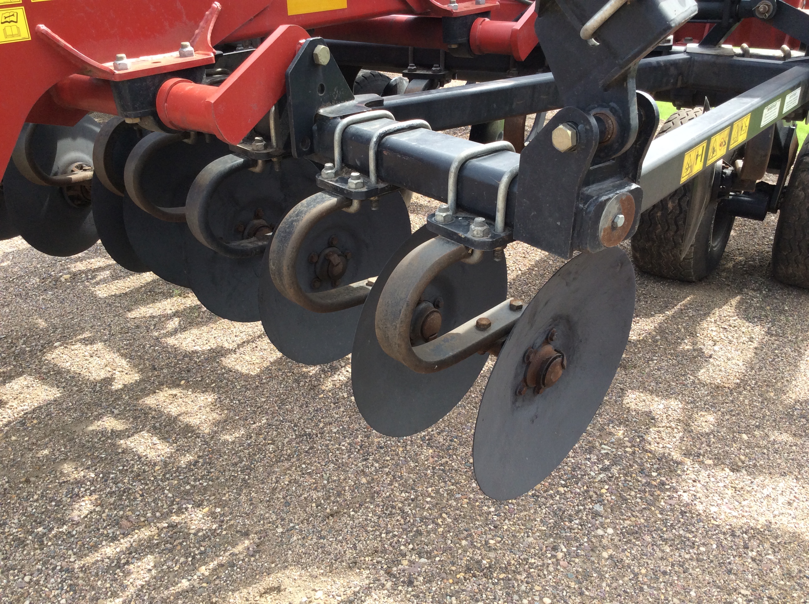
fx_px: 747
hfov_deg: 56.9
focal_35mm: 32
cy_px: 302
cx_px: 404
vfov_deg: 44.1
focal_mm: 3.3
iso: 32
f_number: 2.4
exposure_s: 1/323
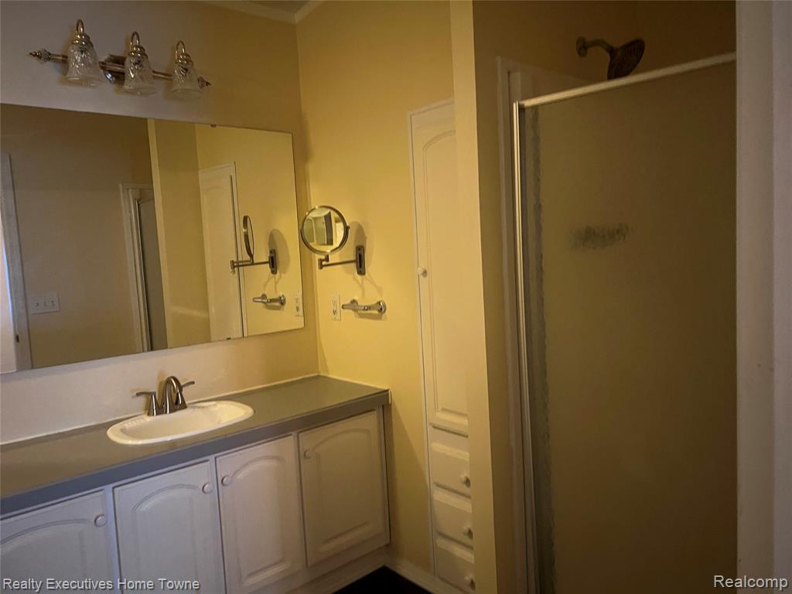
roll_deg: +3.0
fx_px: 595
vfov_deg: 53.1
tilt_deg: -6.1
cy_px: 297
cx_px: 396
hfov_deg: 67.3
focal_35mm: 26
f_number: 1.5
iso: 500
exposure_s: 1/30
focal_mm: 5.7
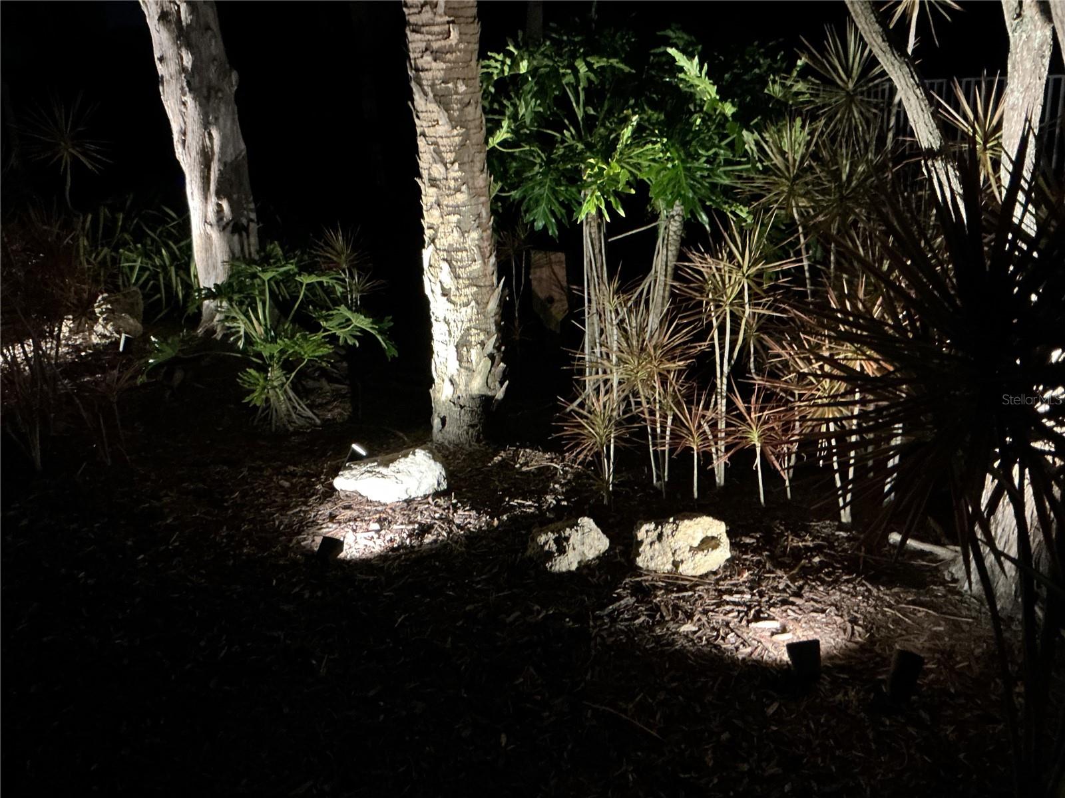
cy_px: 399
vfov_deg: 48.2
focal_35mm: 29
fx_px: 892
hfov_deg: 61.7
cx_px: 532
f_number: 1.8
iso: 500
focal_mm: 3
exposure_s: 1/15
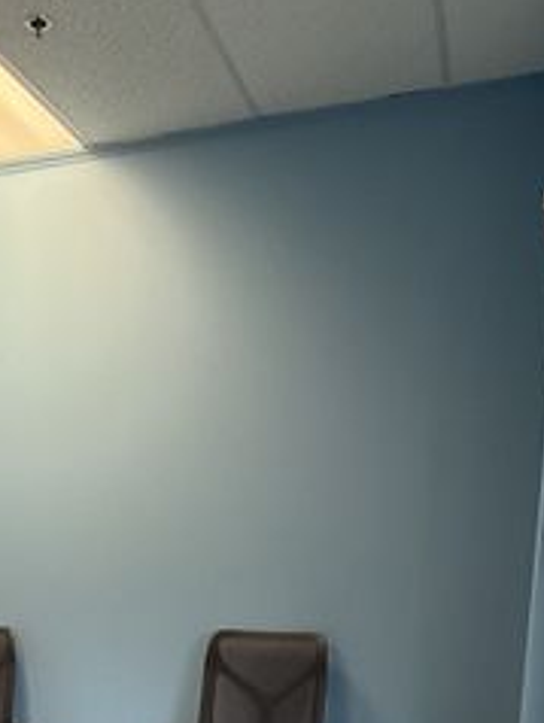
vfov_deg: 34.5
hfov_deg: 30.2
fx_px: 983
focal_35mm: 47
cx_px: 109
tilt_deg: -14.0
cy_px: 808
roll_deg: +0.4
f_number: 2.2
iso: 320
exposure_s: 1/127
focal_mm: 2.22
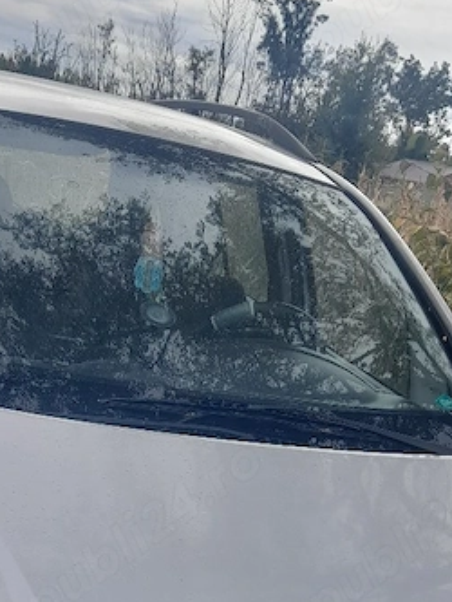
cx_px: 215
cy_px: 577
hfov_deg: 24.4
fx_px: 1044
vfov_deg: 30.3
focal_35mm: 60
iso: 20
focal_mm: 4.6
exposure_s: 1/400
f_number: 2
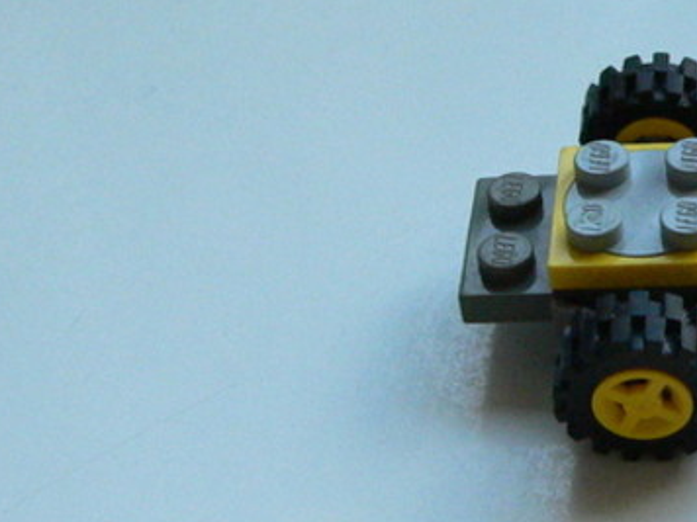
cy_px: 341
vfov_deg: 16.2
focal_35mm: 91
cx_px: 734
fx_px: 1832
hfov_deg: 20.7
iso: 400
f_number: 4
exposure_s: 1/200
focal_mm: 6
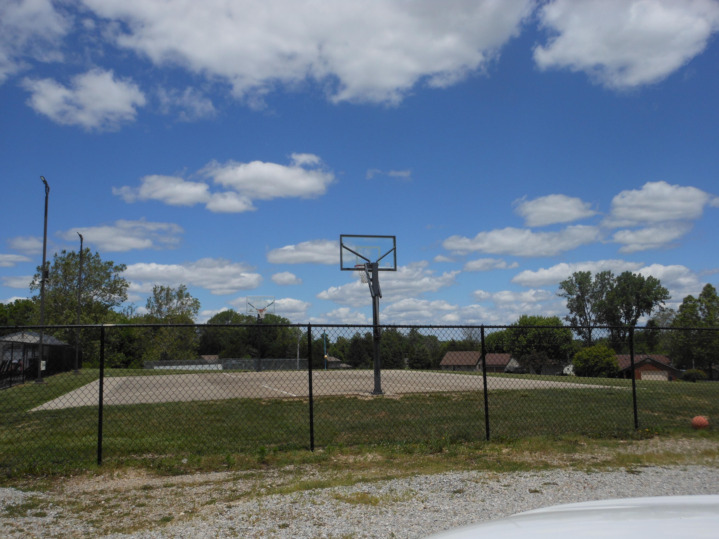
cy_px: 270
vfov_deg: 42.9
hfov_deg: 55.4
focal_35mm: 33
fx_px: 685
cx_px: 360
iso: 80
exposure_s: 1/1500
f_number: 4
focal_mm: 5.9
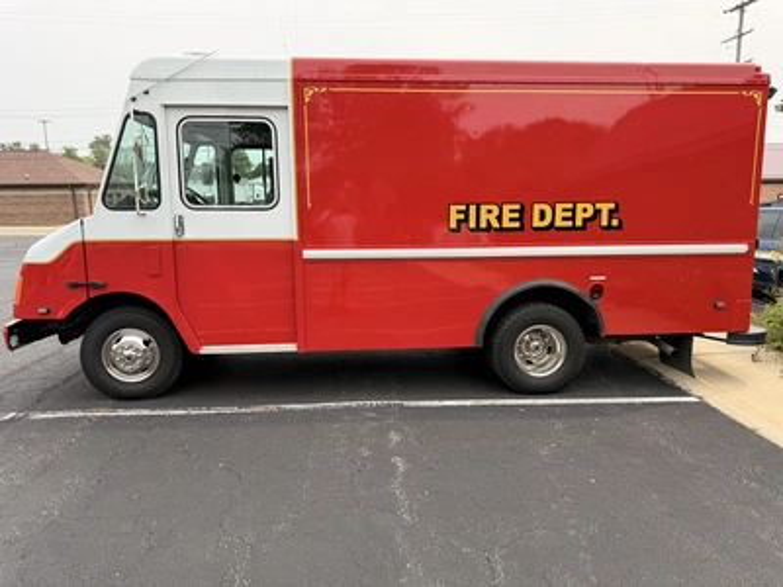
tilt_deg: -8.3
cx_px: 392
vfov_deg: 56.8
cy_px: 294
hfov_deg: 71.6
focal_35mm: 24
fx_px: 543
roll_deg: +1.3
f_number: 1.78
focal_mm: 6.76
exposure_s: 1/1437
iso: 100
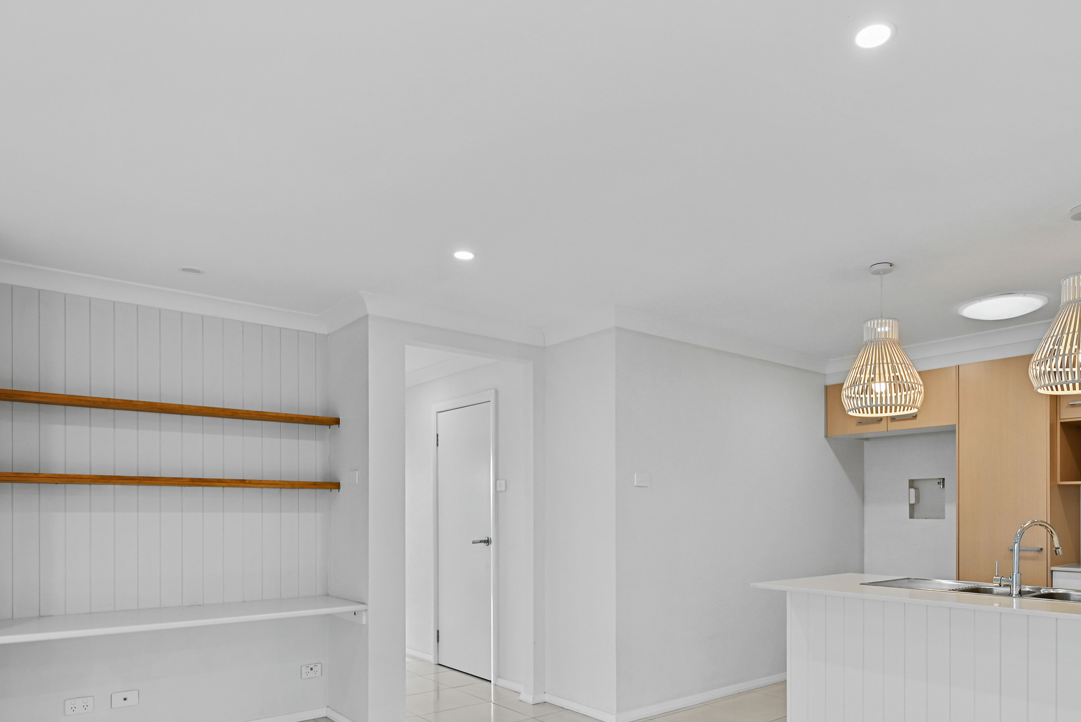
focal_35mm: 23
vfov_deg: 52.6
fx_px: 691
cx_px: 625
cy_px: 545
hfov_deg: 75.6
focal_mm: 14
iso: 100
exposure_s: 1/15
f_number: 4
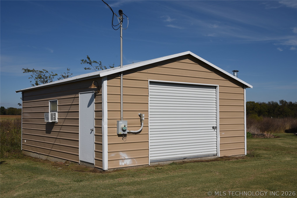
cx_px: 148
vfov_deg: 30.5
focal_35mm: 44
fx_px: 363
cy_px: 99
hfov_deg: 44.5
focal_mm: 44
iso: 100
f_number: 11
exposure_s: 1/500
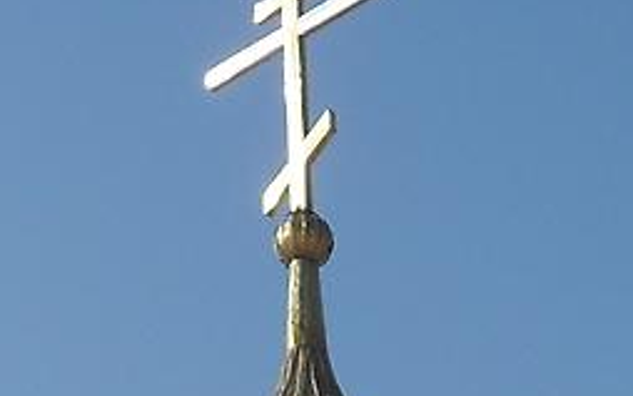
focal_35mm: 220
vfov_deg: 5.7
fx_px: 3797
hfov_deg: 9.5
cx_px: 159
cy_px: 986
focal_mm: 7.8
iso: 80
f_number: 11.3
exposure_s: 1/180
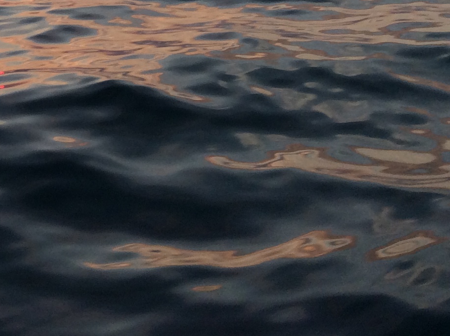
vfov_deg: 15.0
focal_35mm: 93
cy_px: -128
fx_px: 1207
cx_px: 1
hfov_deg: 20.5
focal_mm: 3.3
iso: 32
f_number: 2.4
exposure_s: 1/214
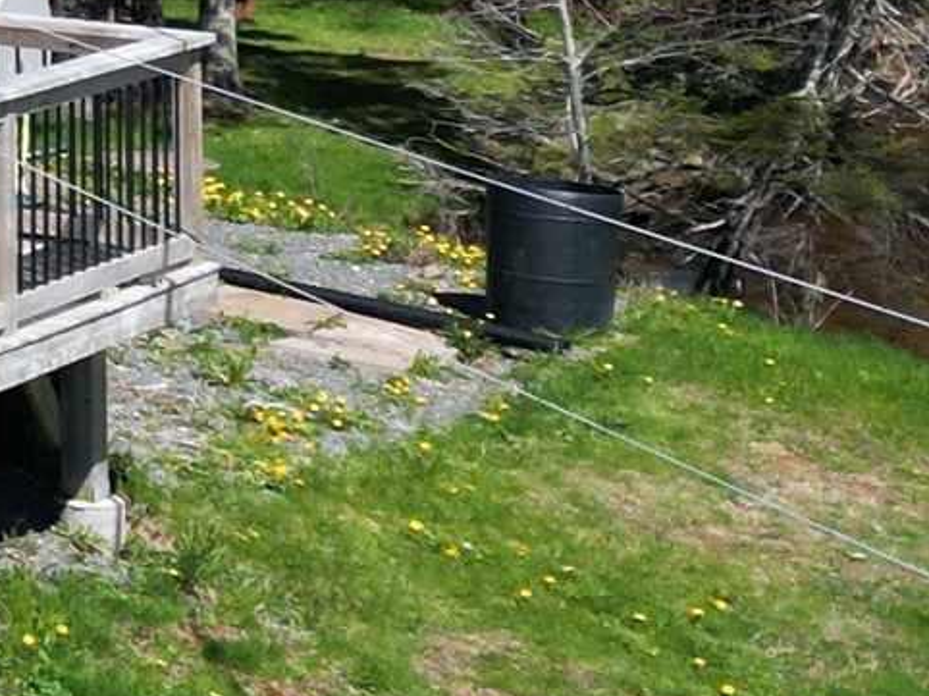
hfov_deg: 11.0
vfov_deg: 9.3
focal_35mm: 153
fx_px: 4104
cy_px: -515
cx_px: -1287
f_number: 1.7
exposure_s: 1/3200
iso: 150
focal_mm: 6.72
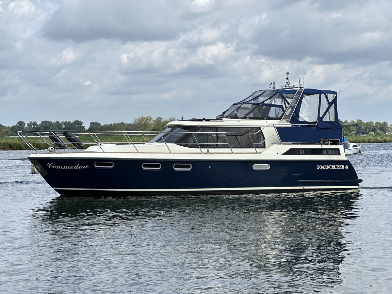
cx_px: 196
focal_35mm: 77
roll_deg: +0.4
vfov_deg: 19.1
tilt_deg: +0.0
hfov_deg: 25.3
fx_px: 872
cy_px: 147
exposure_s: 1/637
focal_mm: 9
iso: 32
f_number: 2.8
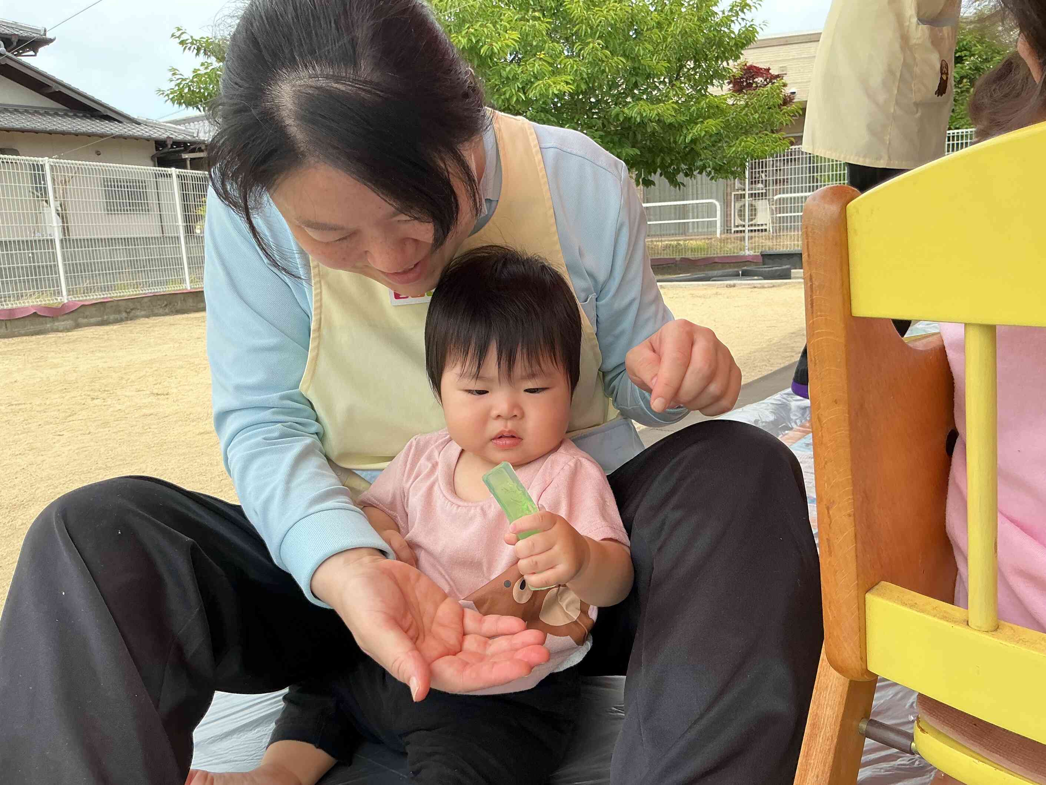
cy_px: 392
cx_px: 523
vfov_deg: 48.2
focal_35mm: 29
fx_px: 876
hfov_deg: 61.7
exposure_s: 1/683
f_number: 1.8
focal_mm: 3
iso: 25
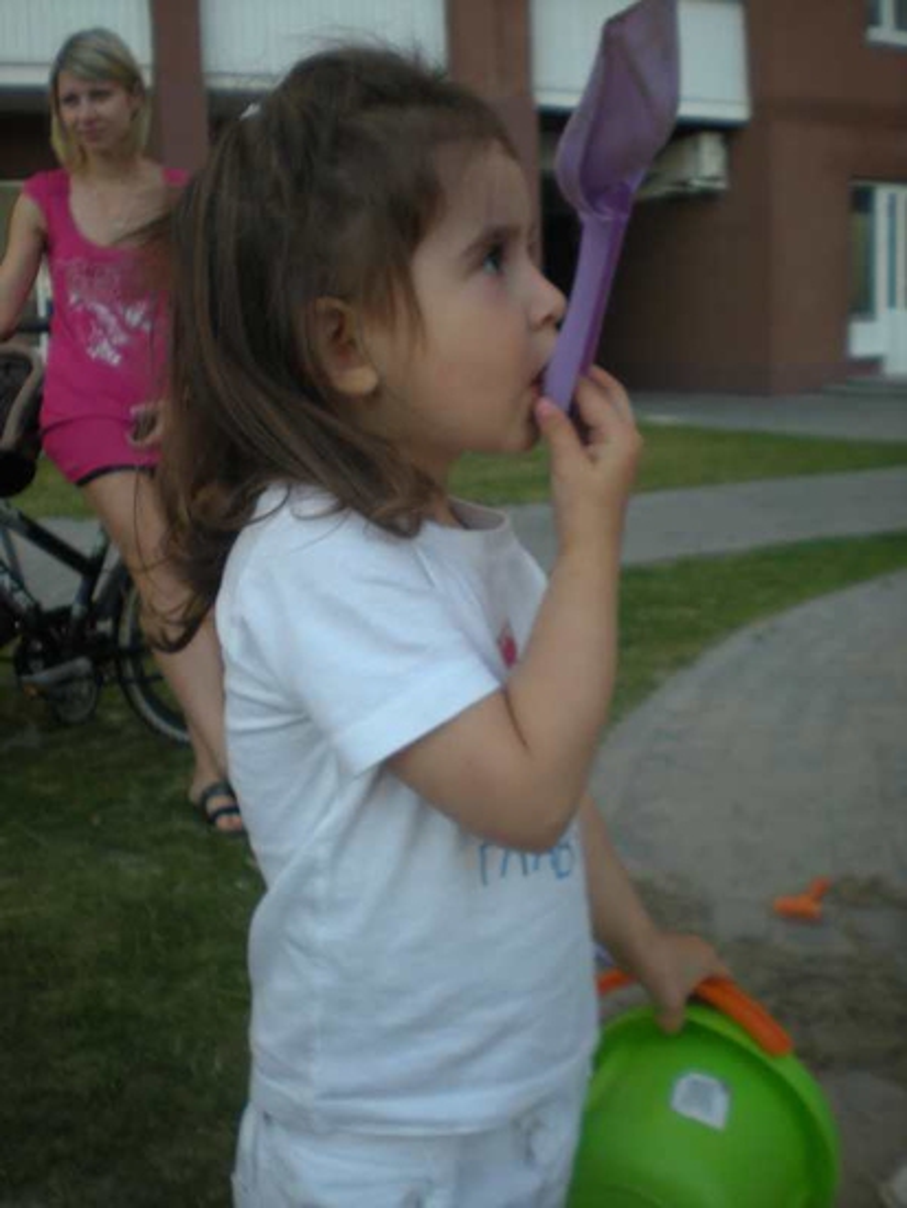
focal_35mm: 38
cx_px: 454
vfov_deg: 49.0
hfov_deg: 37.7
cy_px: 604
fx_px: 1327
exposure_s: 1/230
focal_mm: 6.3
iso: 64
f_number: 3.1
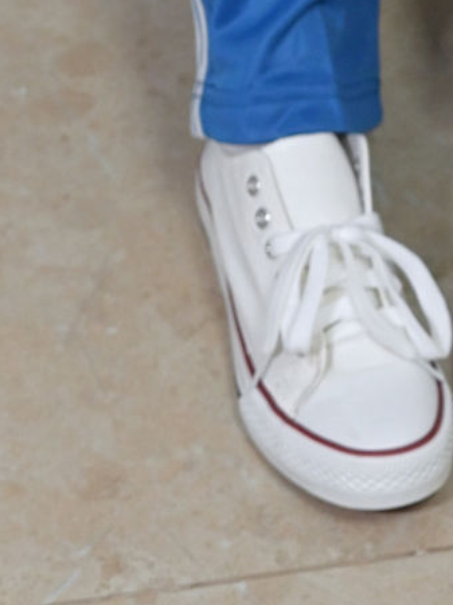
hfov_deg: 7.3
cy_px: -1115
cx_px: 218
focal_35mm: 202
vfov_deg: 8.5
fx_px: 3528
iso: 1000
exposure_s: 1/100
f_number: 3.5
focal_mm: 35
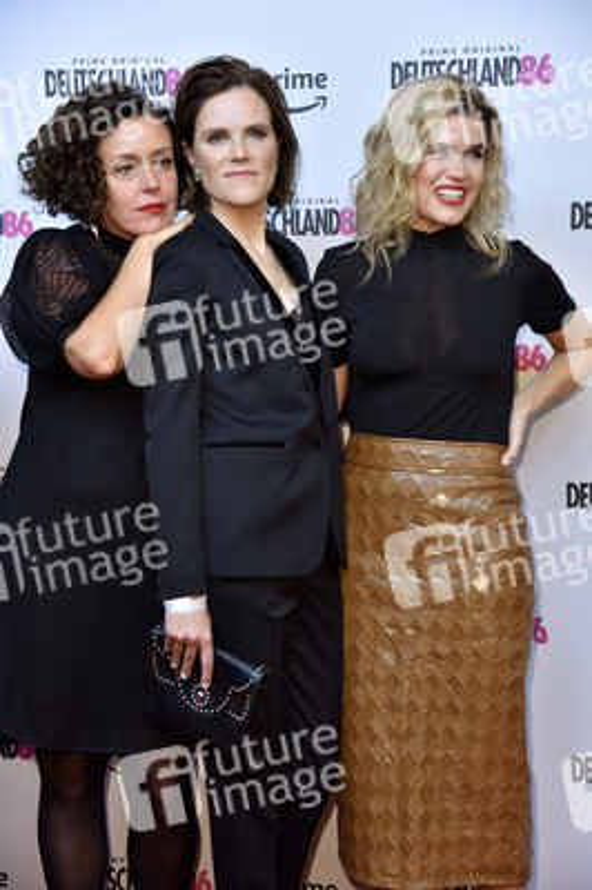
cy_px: 445
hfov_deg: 19.4
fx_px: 1730
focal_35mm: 70
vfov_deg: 28.9
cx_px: 296
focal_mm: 70
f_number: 5.6
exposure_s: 1/160
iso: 1000
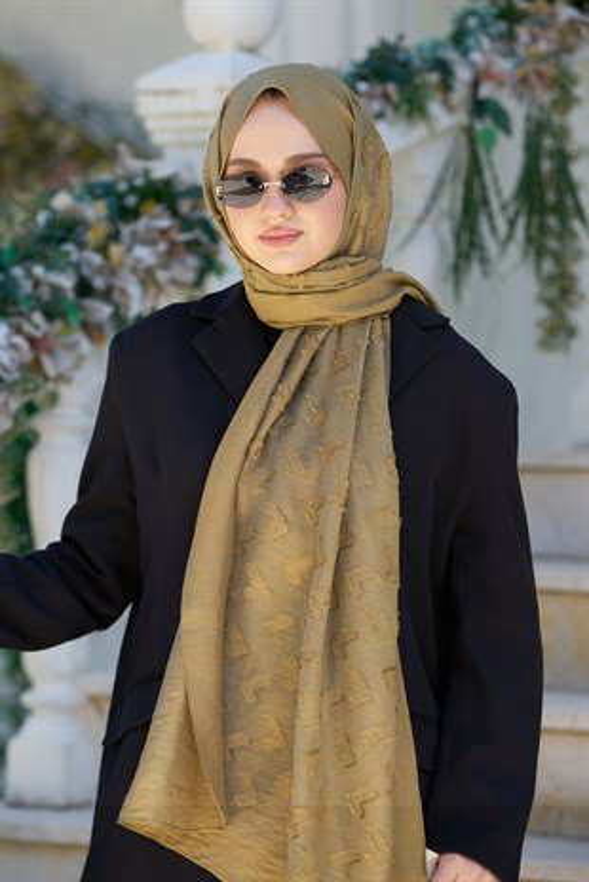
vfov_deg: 16.6
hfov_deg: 11.2
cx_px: 294
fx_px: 3014
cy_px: 441
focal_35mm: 123
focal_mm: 123
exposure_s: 1/320
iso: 100
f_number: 4
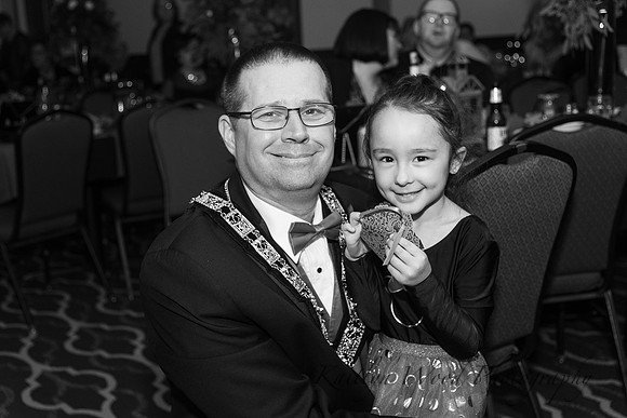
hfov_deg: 42.7
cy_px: 209
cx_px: 314
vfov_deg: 29.3
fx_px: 801
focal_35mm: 46
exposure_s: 1/200
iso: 800
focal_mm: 46
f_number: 4
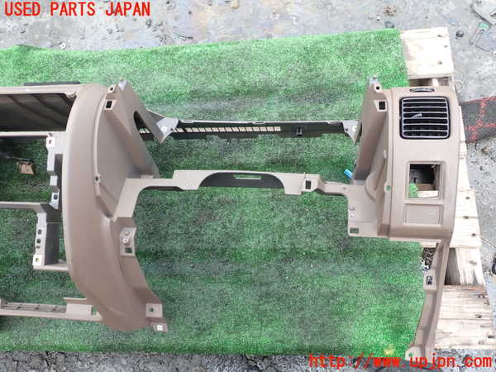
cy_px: 186
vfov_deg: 46.8
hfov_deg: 60.0
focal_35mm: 30
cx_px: 248
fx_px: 430
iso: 100
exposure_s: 1/125
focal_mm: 5.4
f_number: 3.2
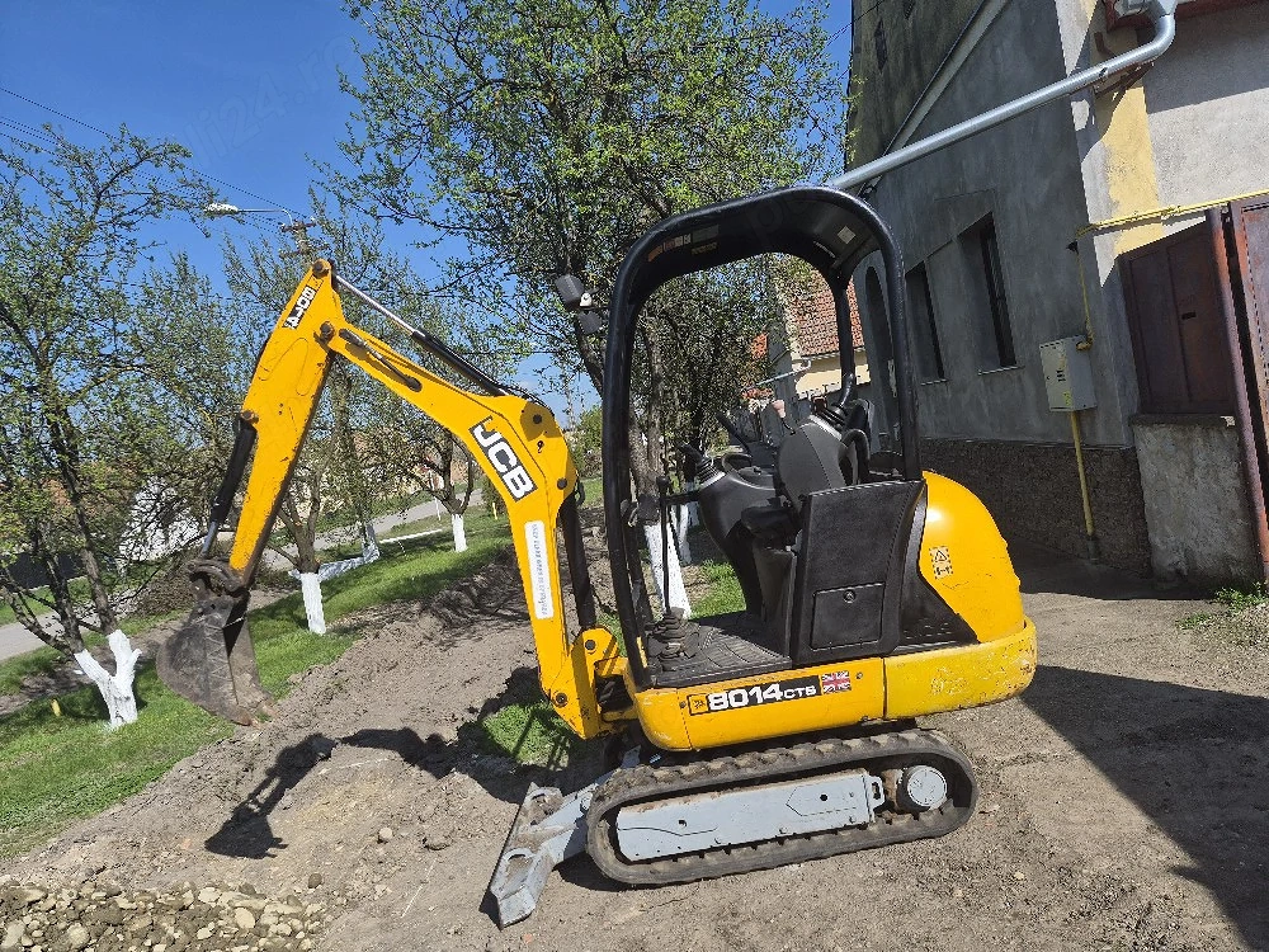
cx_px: 634
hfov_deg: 73.9
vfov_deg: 58.9
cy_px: 476
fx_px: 843
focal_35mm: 23
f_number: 1.8
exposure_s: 1/10000
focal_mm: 5.4
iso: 80
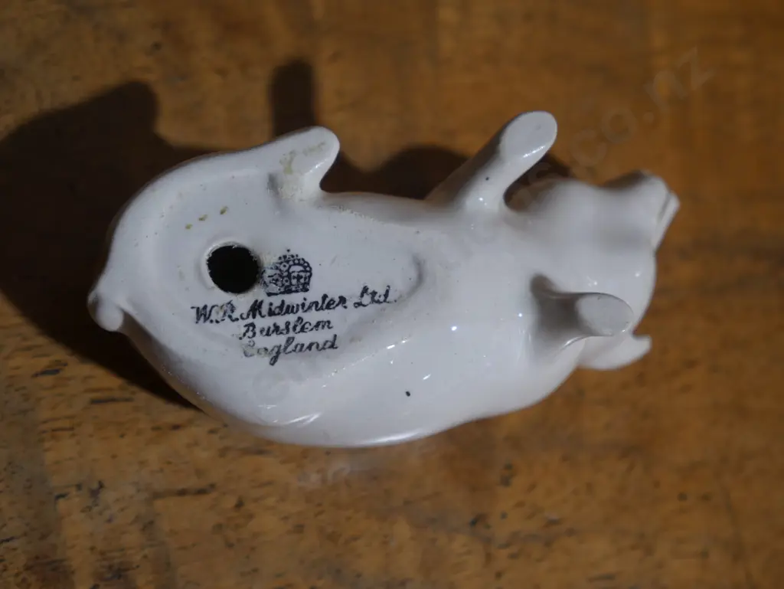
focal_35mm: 84
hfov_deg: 23.3
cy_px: 294
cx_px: 392
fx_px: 1903
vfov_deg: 17.6
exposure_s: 1/100
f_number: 5.6
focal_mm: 42
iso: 800
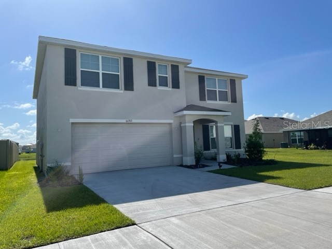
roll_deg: +2.7
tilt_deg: +4.8
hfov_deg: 67.3
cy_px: 124
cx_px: 166
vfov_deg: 53.1
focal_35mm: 26
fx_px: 249
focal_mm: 4.2
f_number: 1.6
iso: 32
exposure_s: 1/4831
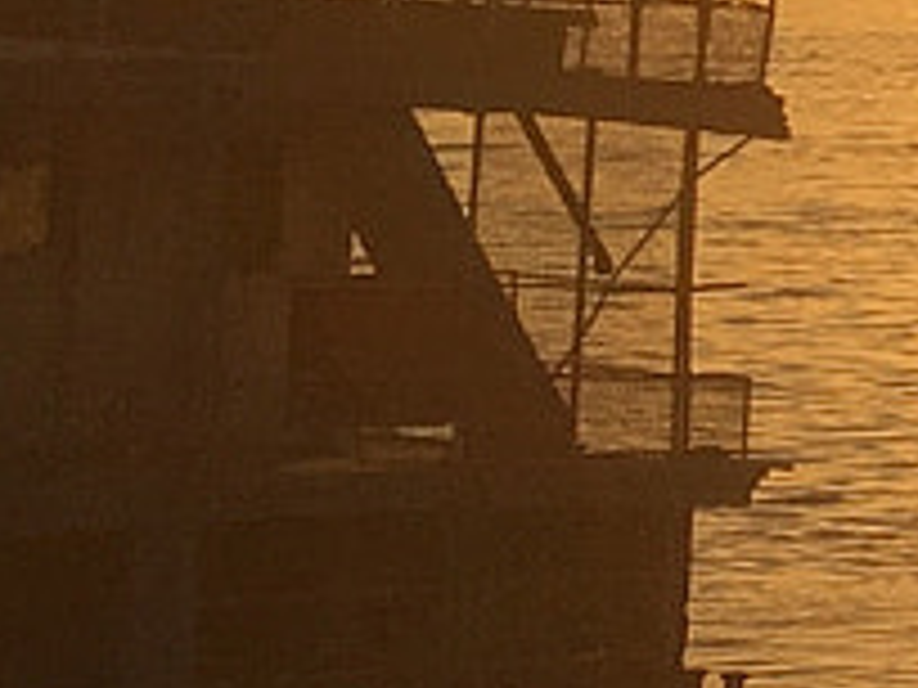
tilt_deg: +1.8
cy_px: -225
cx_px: 3195
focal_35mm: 227
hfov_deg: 7.2
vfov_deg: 6.5
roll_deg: -0.9
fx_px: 6020
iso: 25
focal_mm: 4.15
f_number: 2.2
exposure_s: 1/2747
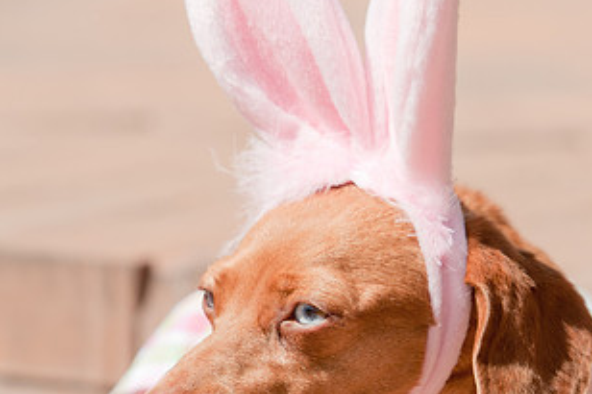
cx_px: 215
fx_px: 5193
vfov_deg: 4.3
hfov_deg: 6.5
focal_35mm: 316
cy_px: 210
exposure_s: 1/1000
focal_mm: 112
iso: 200
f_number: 5
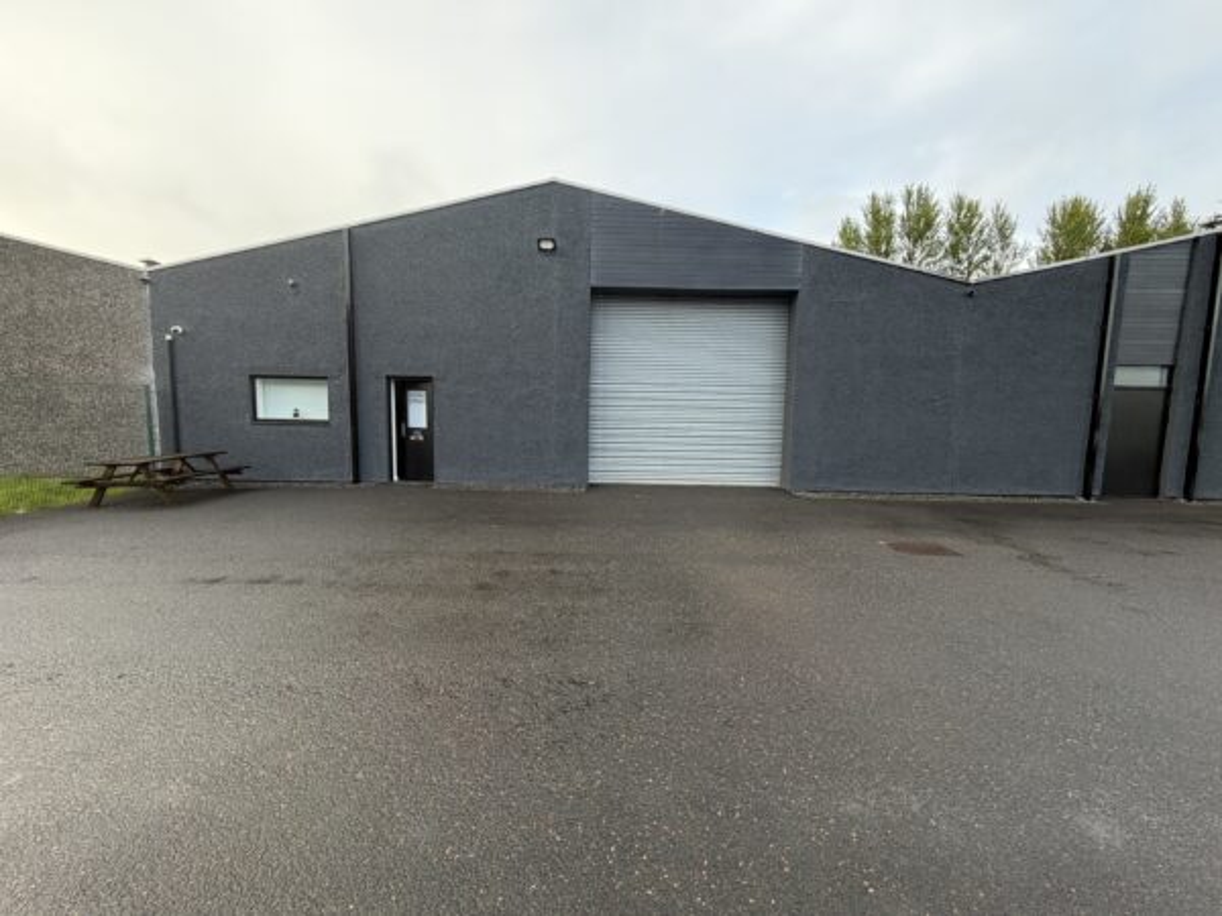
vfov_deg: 85.7
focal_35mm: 14
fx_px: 494
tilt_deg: -4.3
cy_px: 458
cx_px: 611
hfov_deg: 102.1
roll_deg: -1.3
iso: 40
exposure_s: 1/179
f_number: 2.2
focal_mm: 2.22
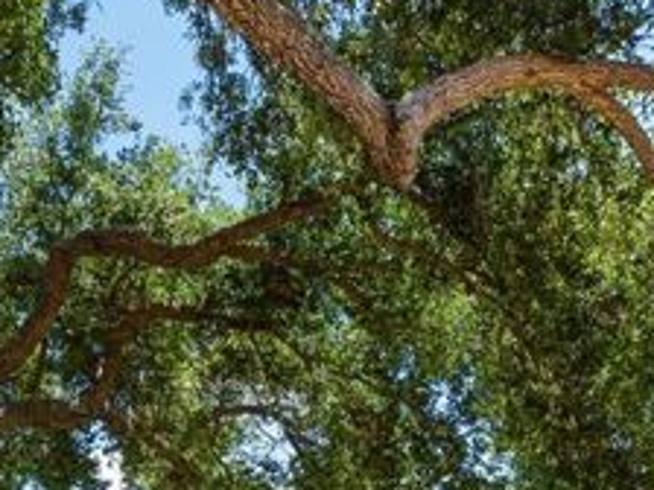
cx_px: 308
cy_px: 637
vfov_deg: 27.4
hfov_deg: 42.9
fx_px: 831
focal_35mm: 44
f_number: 10
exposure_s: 1/250
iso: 400
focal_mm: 7
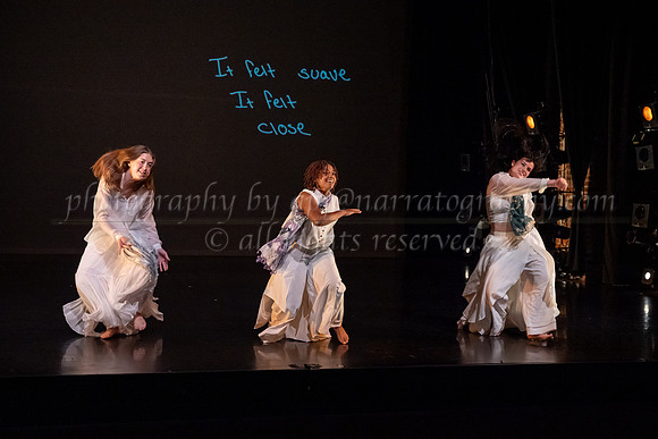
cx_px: 329
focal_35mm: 55
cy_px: 220
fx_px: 1005
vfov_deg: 24.6
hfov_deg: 36.2
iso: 4000
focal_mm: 55
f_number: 3.5
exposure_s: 1/400
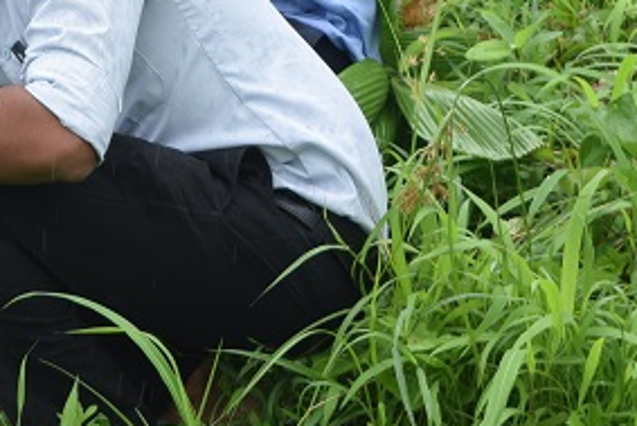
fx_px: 3647
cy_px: -201
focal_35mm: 206
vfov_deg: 6.6
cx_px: -135
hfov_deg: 9.8
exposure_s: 1/250
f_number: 8
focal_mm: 38
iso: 250
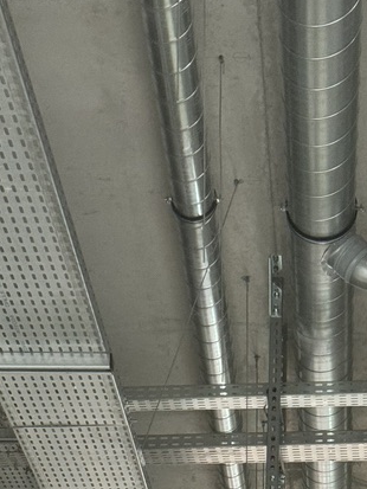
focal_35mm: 119
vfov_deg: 16.0
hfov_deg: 12.4
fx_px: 1681
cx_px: 313
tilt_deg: +19.6
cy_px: 573
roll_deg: +0.3
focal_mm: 6.76
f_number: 1.78
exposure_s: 1/33
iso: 320
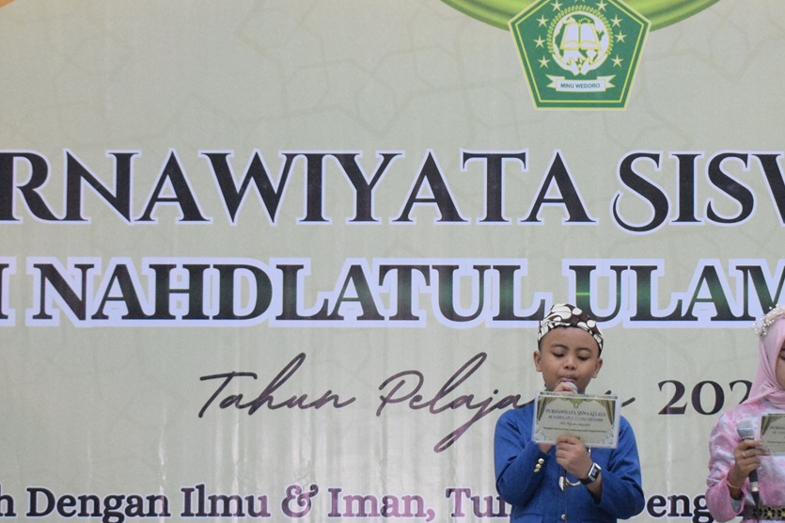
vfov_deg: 11.9
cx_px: 558
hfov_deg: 17.7
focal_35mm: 115
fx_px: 2507
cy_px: 371
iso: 3200
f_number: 4.5
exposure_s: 1/50
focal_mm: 32
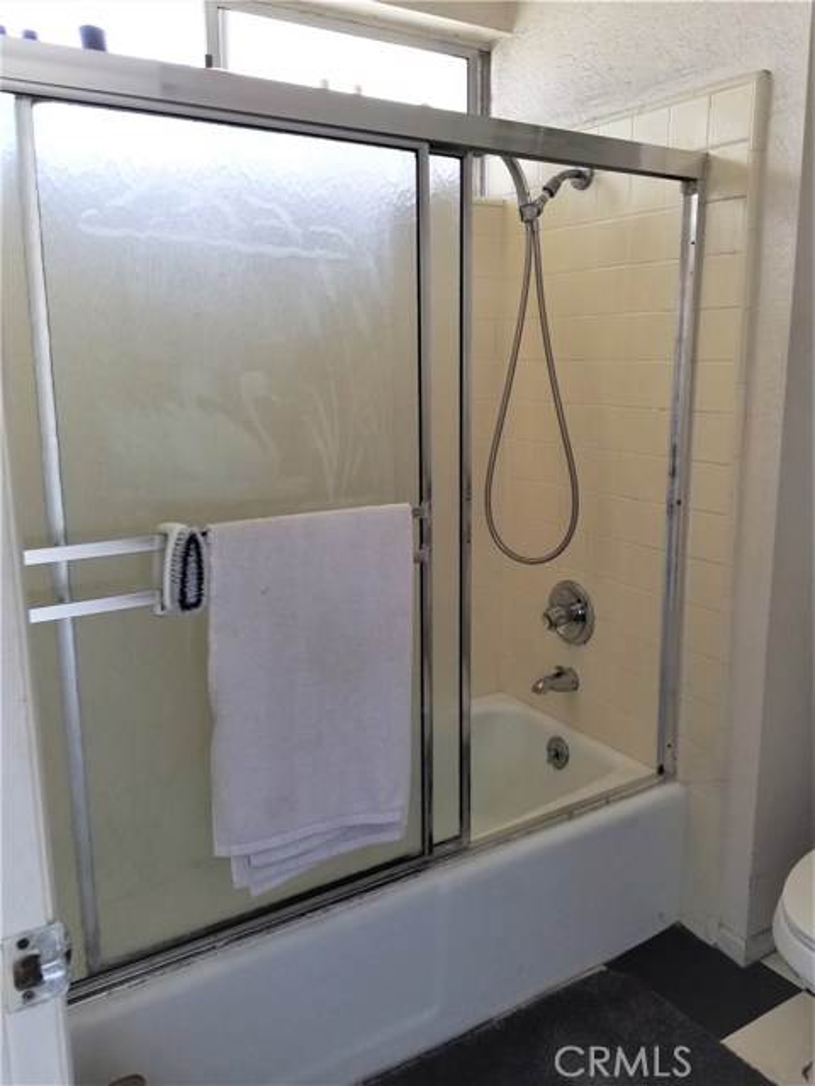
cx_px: 408
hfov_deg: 53.1
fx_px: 816
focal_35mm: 26
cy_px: 543
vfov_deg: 67.3
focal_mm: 4.25
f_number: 1.7
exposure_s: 1/50
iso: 80
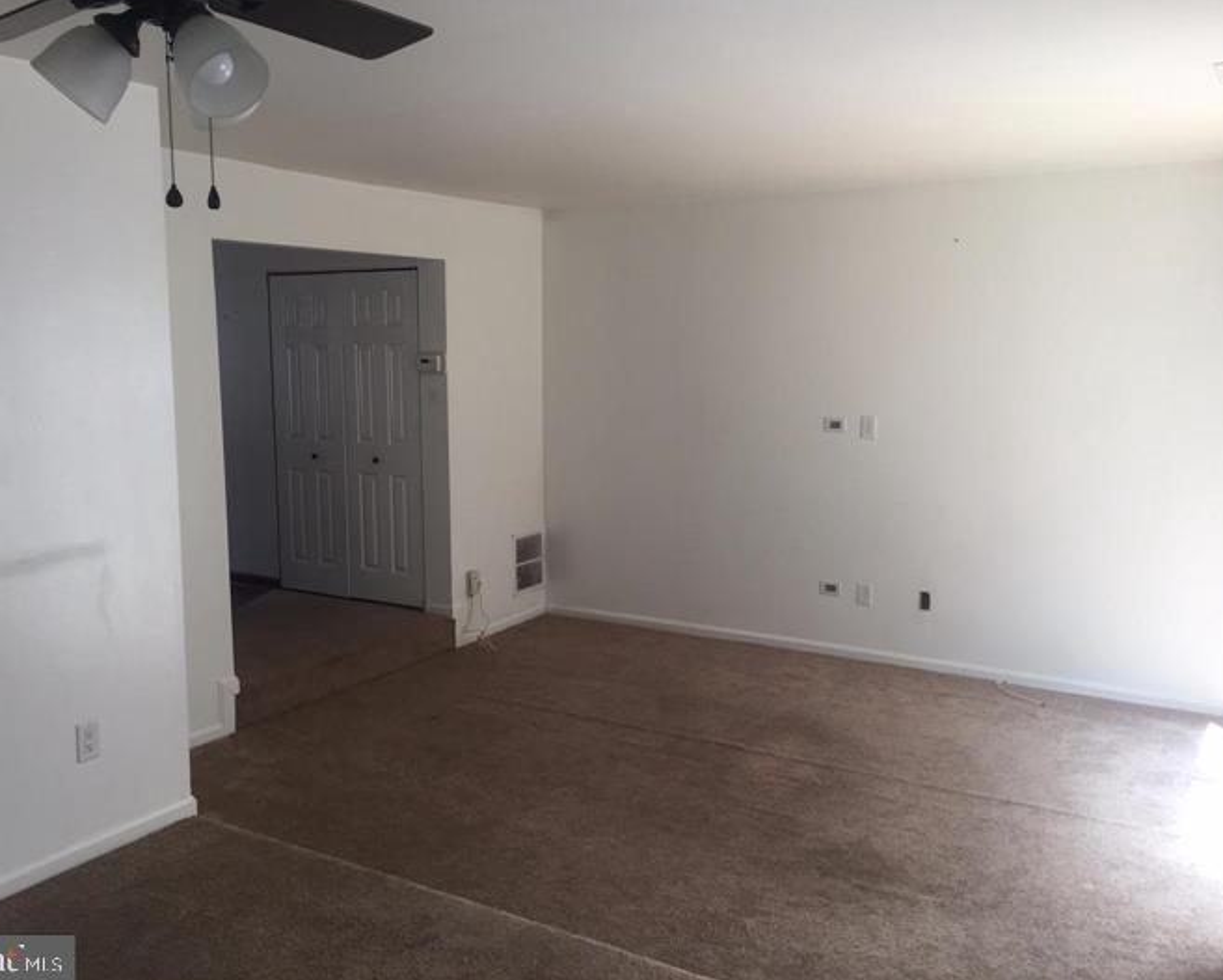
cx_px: 581
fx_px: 1122
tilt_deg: -7.0
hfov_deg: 57.1
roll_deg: +0.4
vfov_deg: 47.1
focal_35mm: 31
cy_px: 486
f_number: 2.2
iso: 40
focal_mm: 4.15
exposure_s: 1/60
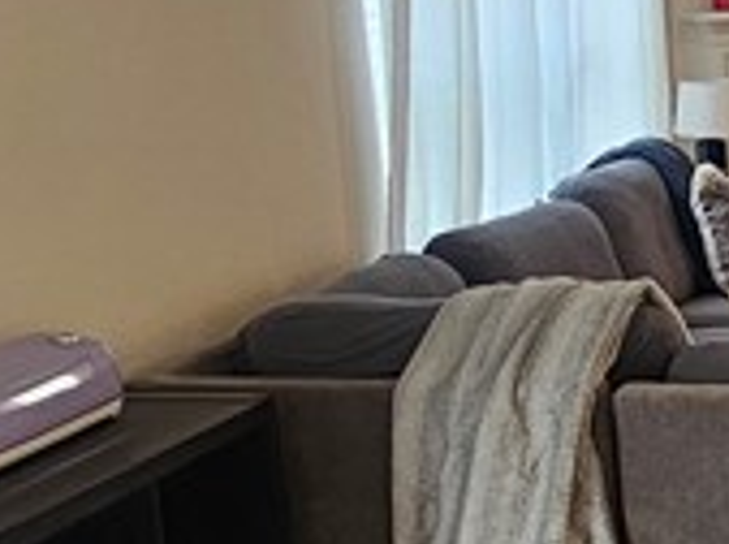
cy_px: 354
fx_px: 1660
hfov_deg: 20.7
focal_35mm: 79
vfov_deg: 18.5
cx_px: 1130
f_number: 2.2
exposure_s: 1/60
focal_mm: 2.2
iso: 160
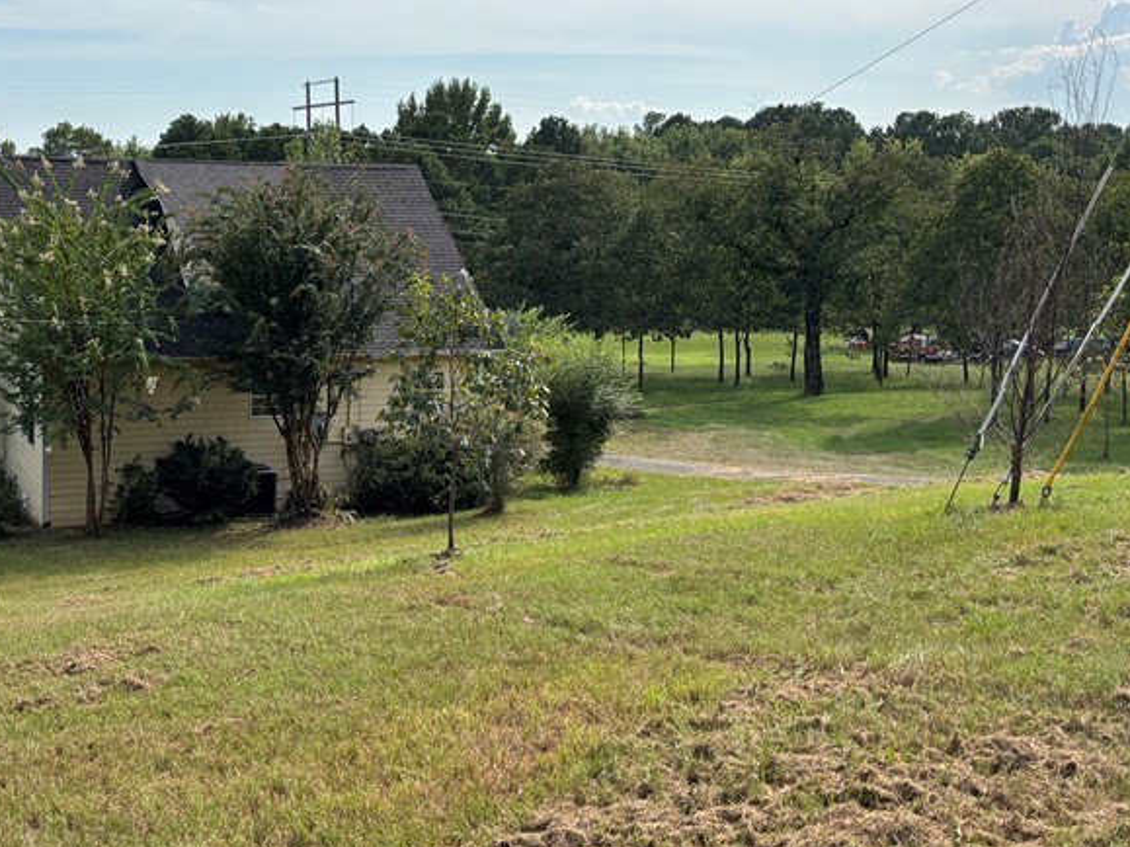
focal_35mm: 46
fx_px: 1501
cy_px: 373
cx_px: 289
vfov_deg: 31.5
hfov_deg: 40.2
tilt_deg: -5.8
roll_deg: -0.7
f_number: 1.6
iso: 50
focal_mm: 5.96
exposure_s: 1/3650
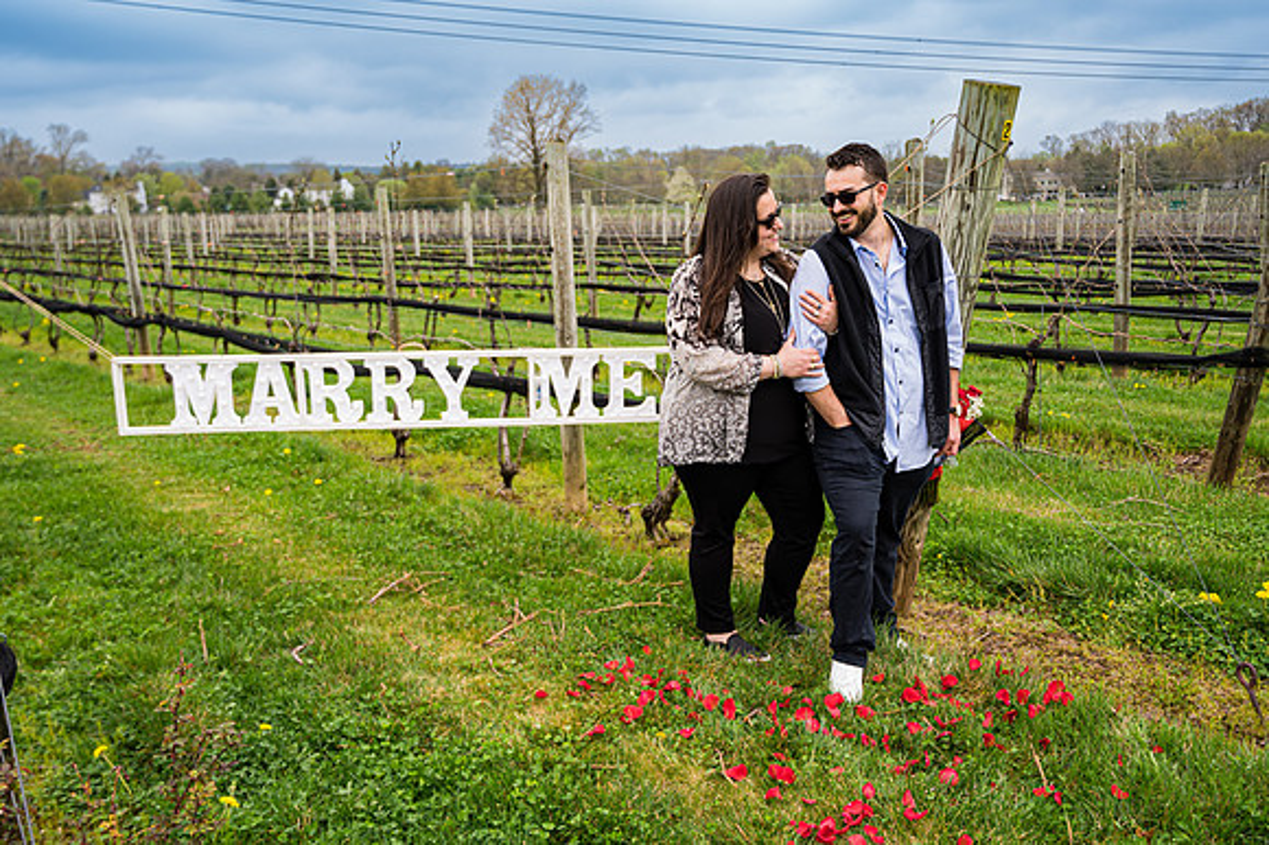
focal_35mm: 33
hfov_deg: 57.7
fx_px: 1151
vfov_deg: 40.3
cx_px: 636
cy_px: 422
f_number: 4
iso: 64
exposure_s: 1/200
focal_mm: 32
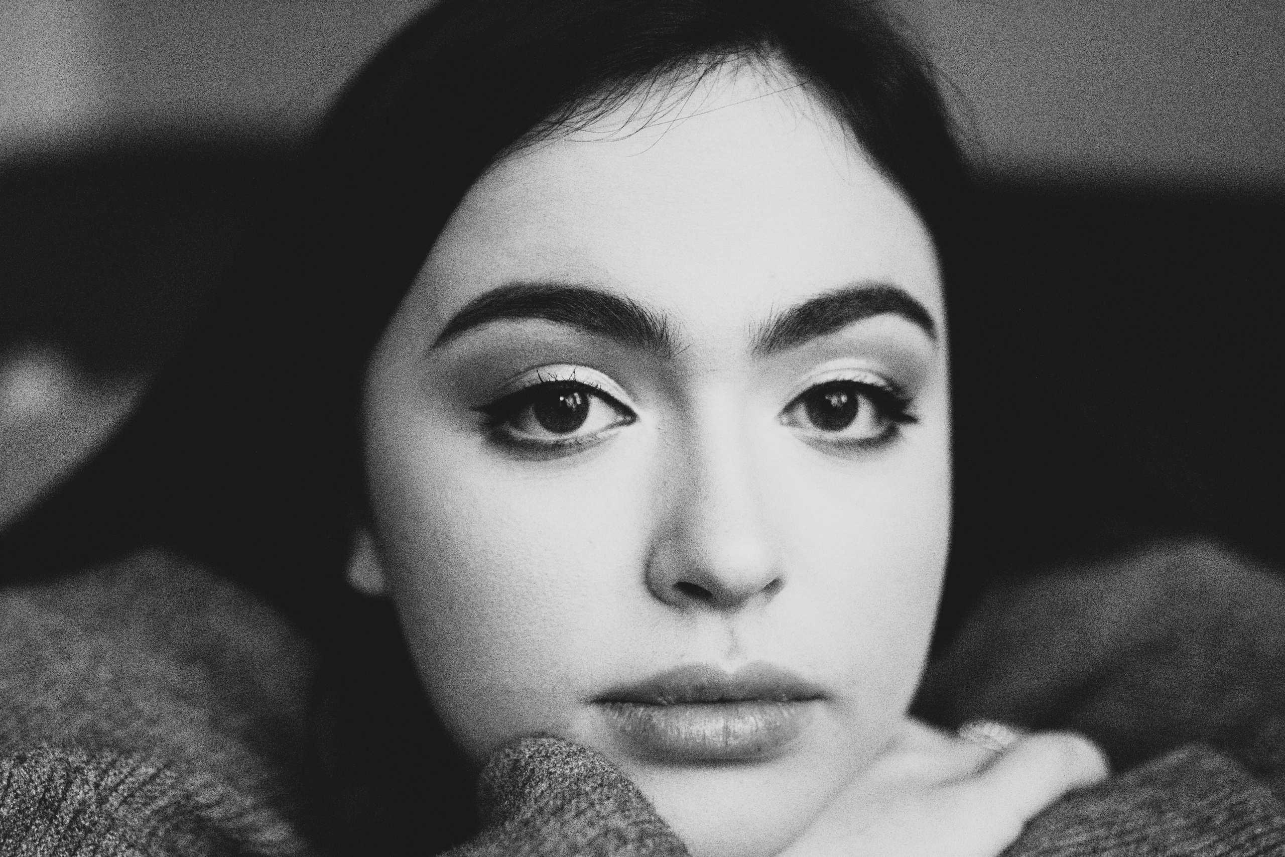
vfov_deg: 25.8
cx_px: 642
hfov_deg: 37.8
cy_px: 428
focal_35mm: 52
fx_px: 1874
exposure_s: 1/4000
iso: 12800
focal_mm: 35
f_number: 1.4
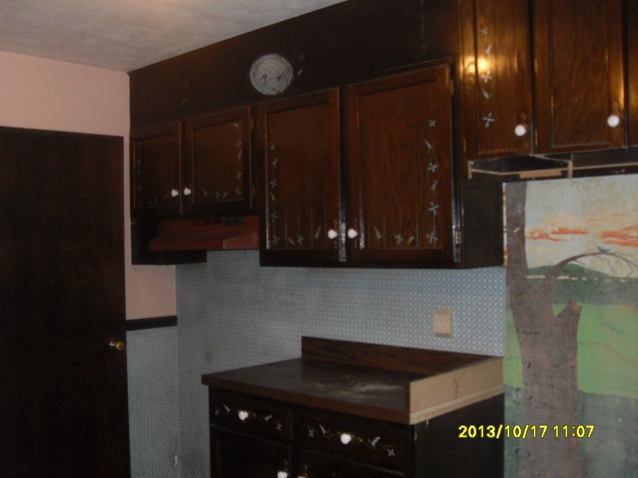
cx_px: 319
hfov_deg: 50.1
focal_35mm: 37
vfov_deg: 38.7
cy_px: 239
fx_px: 682
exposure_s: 1/45
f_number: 2.8
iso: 120
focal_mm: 6.3
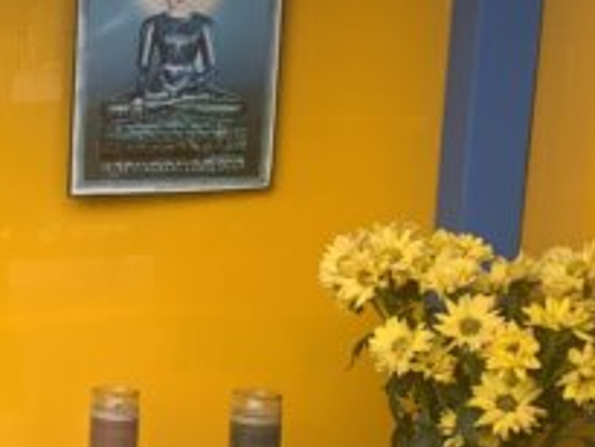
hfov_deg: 23.0
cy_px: 351
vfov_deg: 19.2
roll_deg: +0.1
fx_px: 1307
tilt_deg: -10.0
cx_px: -160
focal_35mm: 76
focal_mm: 4.25
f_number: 1.8
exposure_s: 1/241
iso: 25
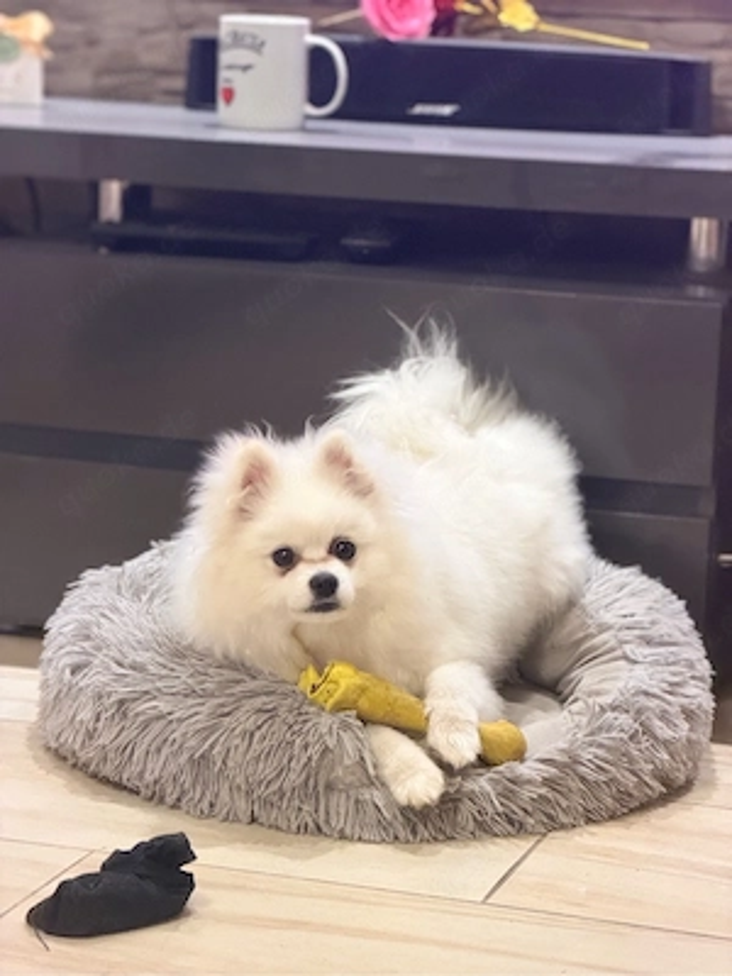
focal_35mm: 100
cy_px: 488
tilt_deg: -11.3
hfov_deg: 14.8
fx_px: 2820
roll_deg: -2.6
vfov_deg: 19.6
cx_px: 366
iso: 640
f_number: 2.8
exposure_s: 1/33
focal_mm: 16.89
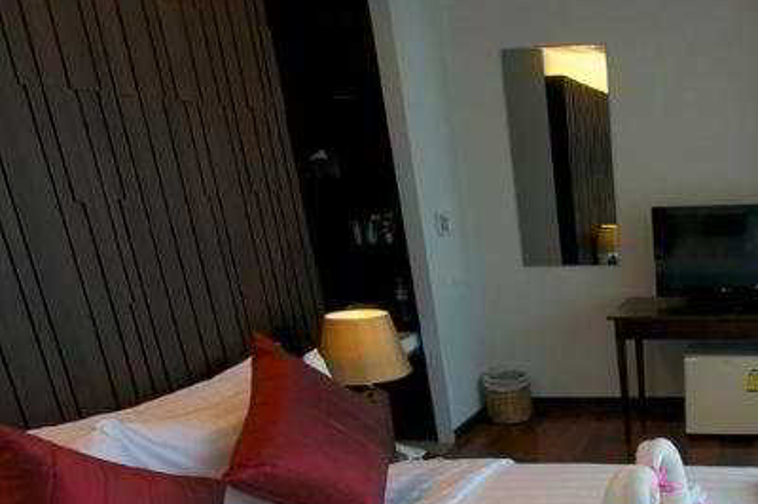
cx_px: 697
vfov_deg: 38.0
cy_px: 423
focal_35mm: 33
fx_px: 694
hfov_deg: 50.1
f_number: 7.1
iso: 200
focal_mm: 11
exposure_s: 1/15
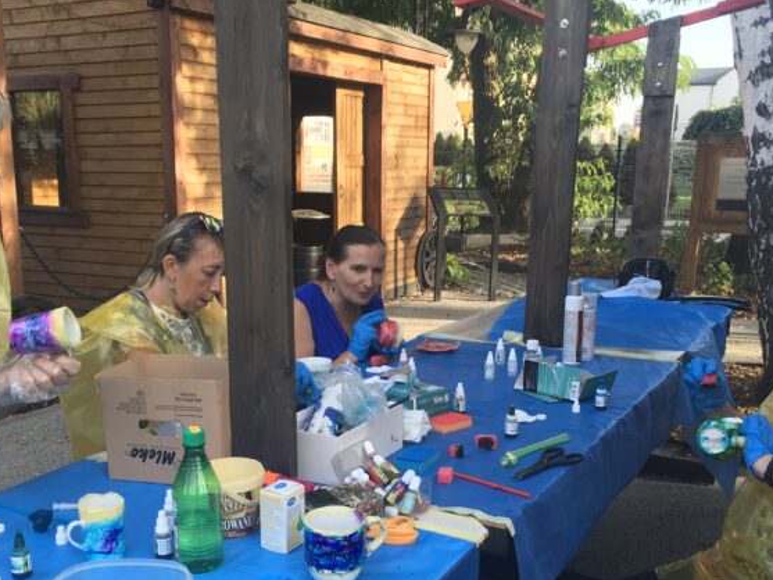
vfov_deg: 35.8
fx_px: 893
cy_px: 351
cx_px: 380
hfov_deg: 46.8
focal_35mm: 40
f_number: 2.2
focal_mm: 4.15
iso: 25
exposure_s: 1/100
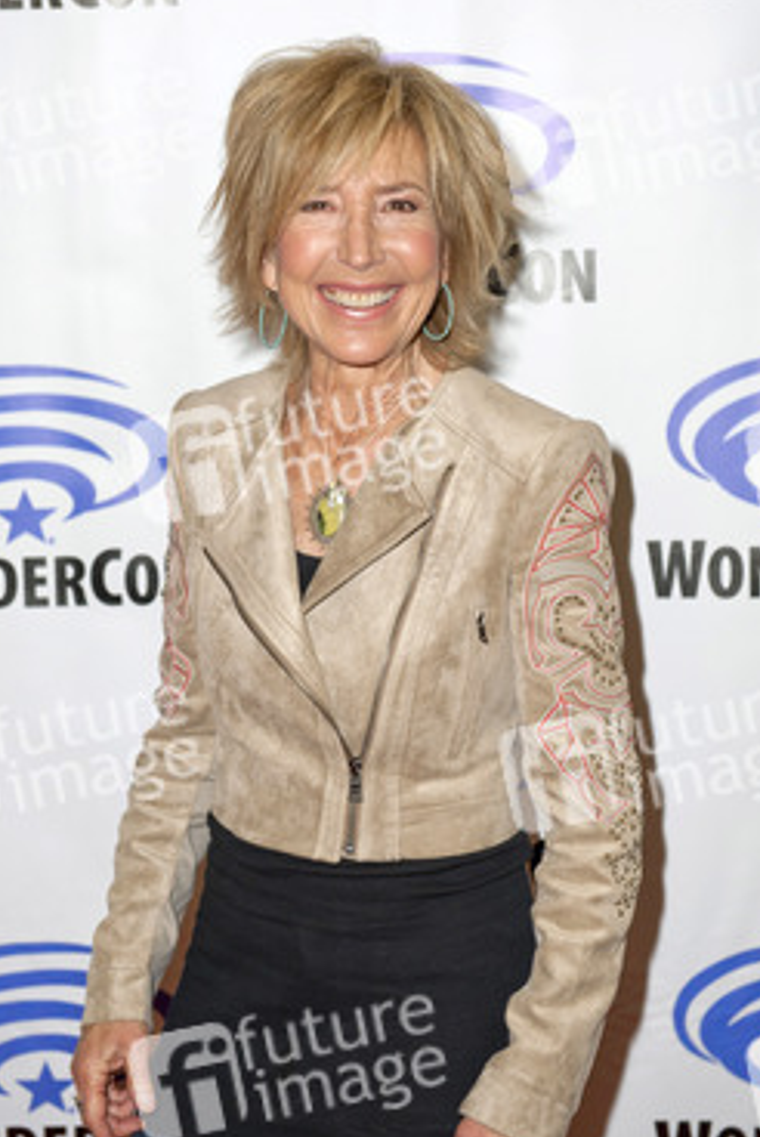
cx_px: 378
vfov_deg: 31.9
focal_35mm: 63
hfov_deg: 21.6
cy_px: 606
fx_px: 1991
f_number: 4
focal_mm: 58
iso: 400
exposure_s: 1/400
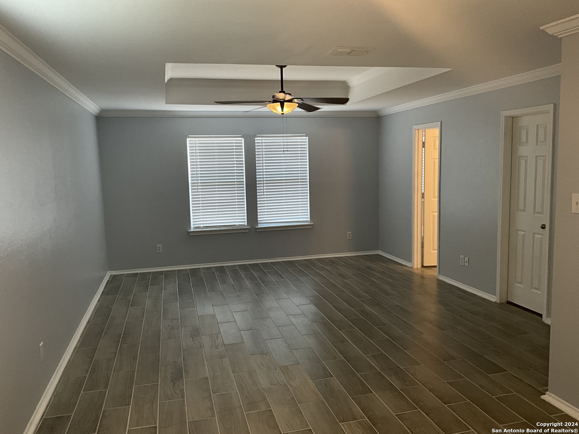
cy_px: 217
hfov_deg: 61.7
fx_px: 485
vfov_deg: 48.2
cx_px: 290
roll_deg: +0.6
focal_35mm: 29
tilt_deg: -6.6
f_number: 1.8
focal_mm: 3
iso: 64
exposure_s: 1/60
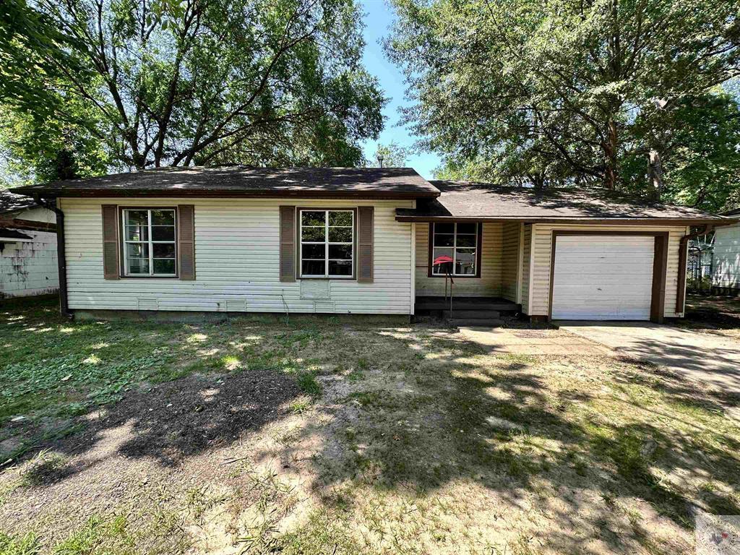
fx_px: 299
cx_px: 370
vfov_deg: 85.7
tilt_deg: -2.9
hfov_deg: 102.1
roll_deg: -0.6
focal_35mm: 14
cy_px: 278
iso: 40
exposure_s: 1/211
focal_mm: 2.22
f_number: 2.2
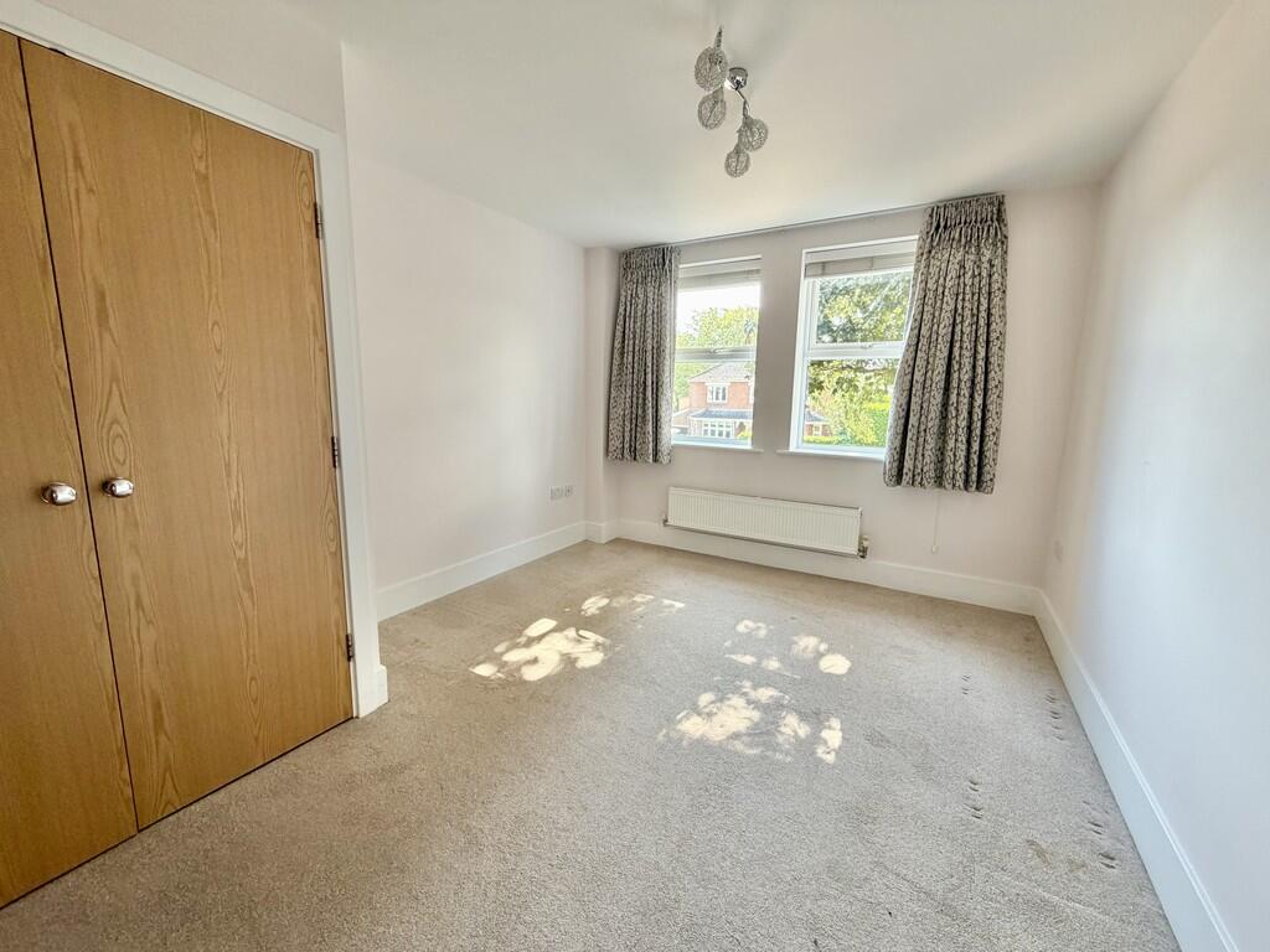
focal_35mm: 14
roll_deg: -1.3
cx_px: 635
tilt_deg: -8.6
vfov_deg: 85.7
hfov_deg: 102.1
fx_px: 514
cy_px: 476
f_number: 2.2
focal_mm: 2.22
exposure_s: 1/121
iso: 200
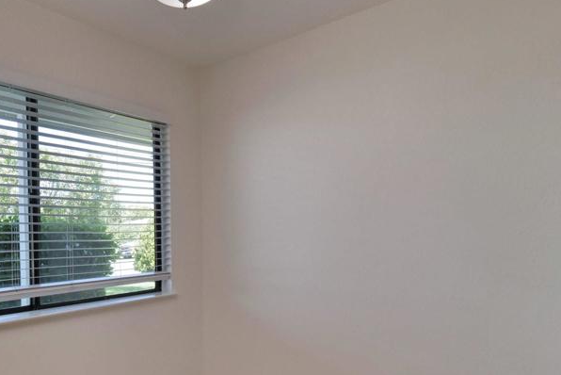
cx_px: 185
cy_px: 250
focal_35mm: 25
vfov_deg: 50.4
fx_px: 390
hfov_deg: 69.4
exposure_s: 1/160
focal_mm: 7
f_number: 7.1
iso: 800
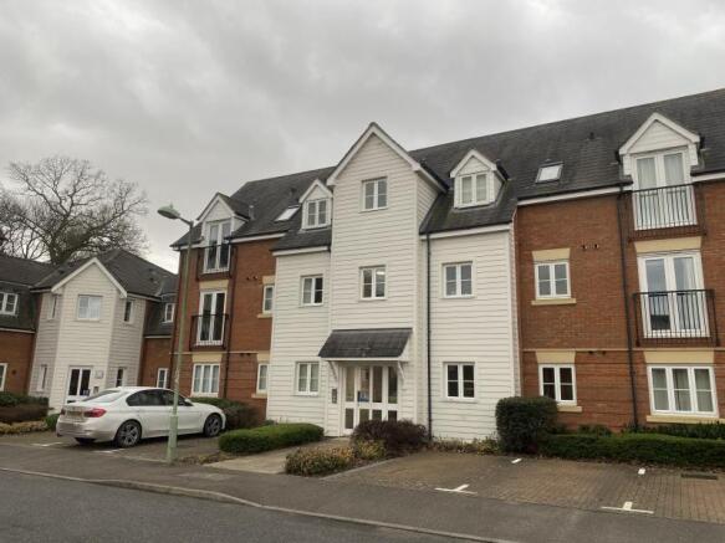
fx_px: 544
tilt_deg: +12.3
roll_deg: -2.1
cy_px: 272
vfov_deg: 53.0
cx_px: 362
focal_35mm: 26
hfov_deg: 67.3
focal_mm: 4.25
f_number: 1.8
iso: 32
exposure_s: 1/208
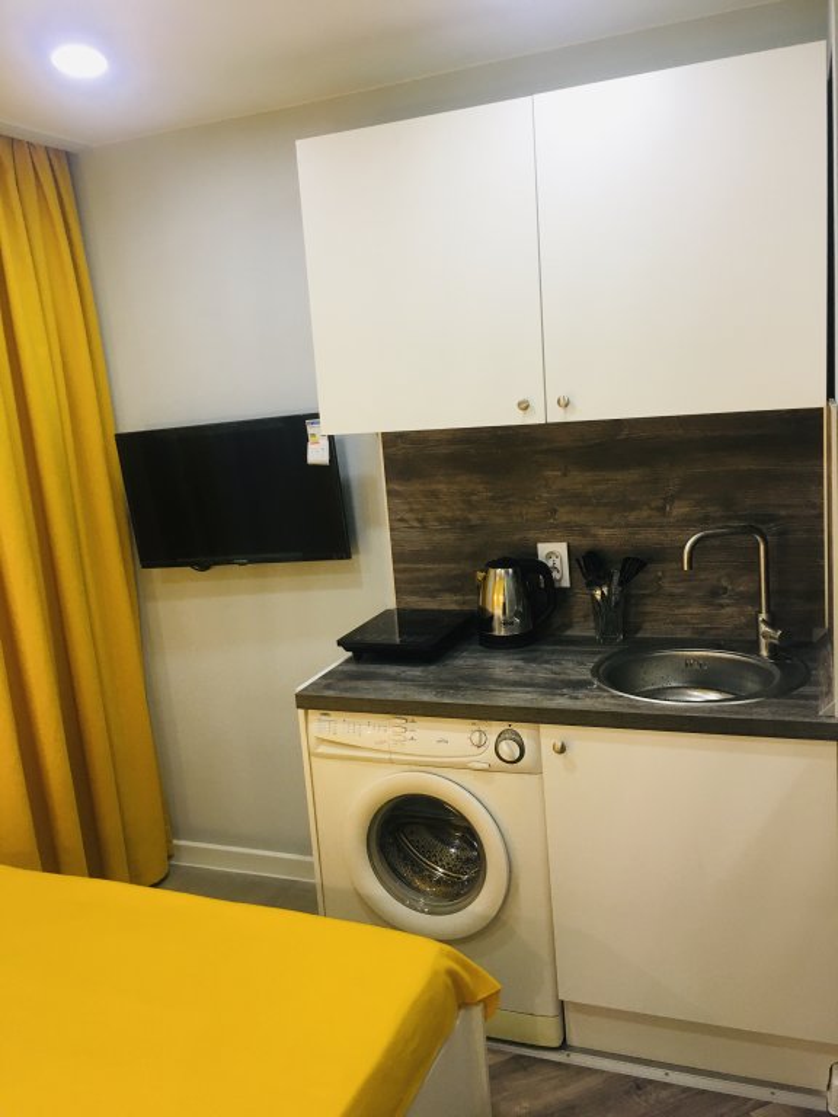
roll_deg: +3.5
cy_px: 558
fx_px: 936
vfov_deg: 61.7
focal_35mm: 29
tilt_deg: -12.7
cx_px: 419
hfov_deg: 48.2
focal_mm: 4.15
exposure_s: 1/33
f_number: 2.2
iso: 64
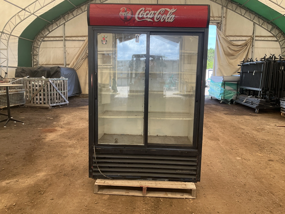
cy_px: 107
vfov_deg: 48.2
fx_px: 239
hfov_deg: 61.7
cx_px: 142
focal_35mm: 29
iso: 32
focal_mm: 3
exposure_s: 1/165
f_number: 1.8
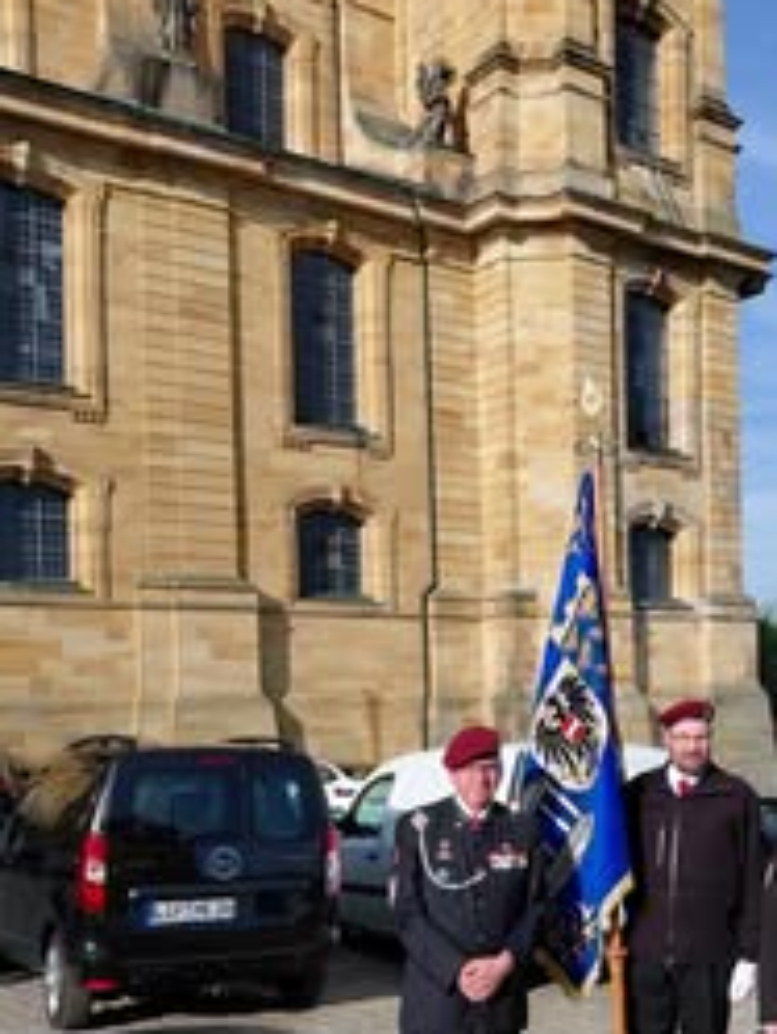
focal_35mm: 41
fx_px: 1226
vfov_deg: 44.9
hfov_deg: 34.0
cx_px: 632
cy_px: 714
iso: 50
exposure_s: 1/2326
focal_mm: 4.69
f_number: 1.8
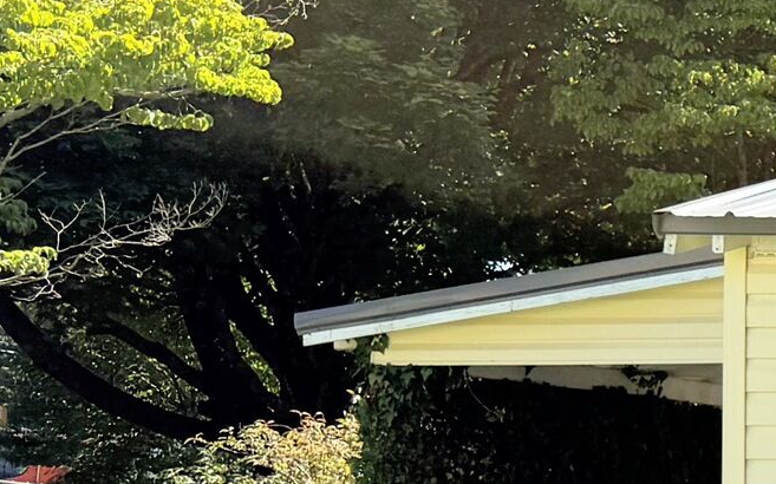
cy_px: 366
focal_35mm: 119
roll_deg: +0.5
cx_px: 1715
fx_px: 2516
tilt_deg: +4.3
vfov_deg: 11.0
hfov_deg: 13.8
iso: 100
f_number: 1.78
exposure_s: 1/3145
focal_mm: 6.76
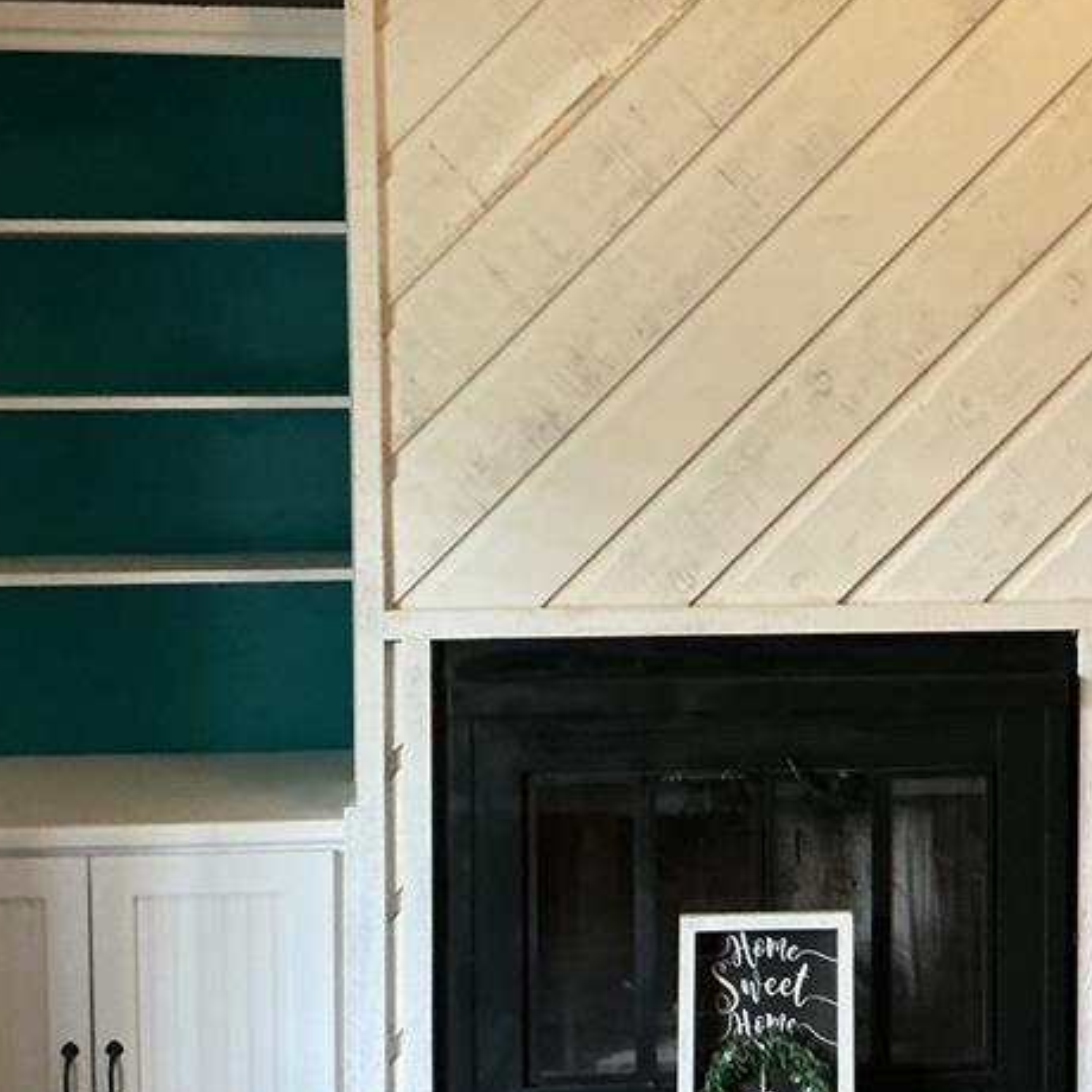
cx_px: 912
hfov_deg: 29.2
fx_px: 2034
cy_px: 477
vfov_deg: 30.0
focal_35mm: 57
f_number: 1.8
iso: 200
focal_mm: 3
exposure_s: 1/40
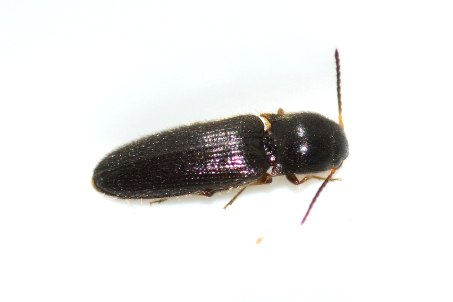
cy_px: 151
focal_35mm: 150
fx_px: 1887
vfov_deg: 9.1
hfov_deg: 13.7
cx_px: 226
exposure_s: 1/200
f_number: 16
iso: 100
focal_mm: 100
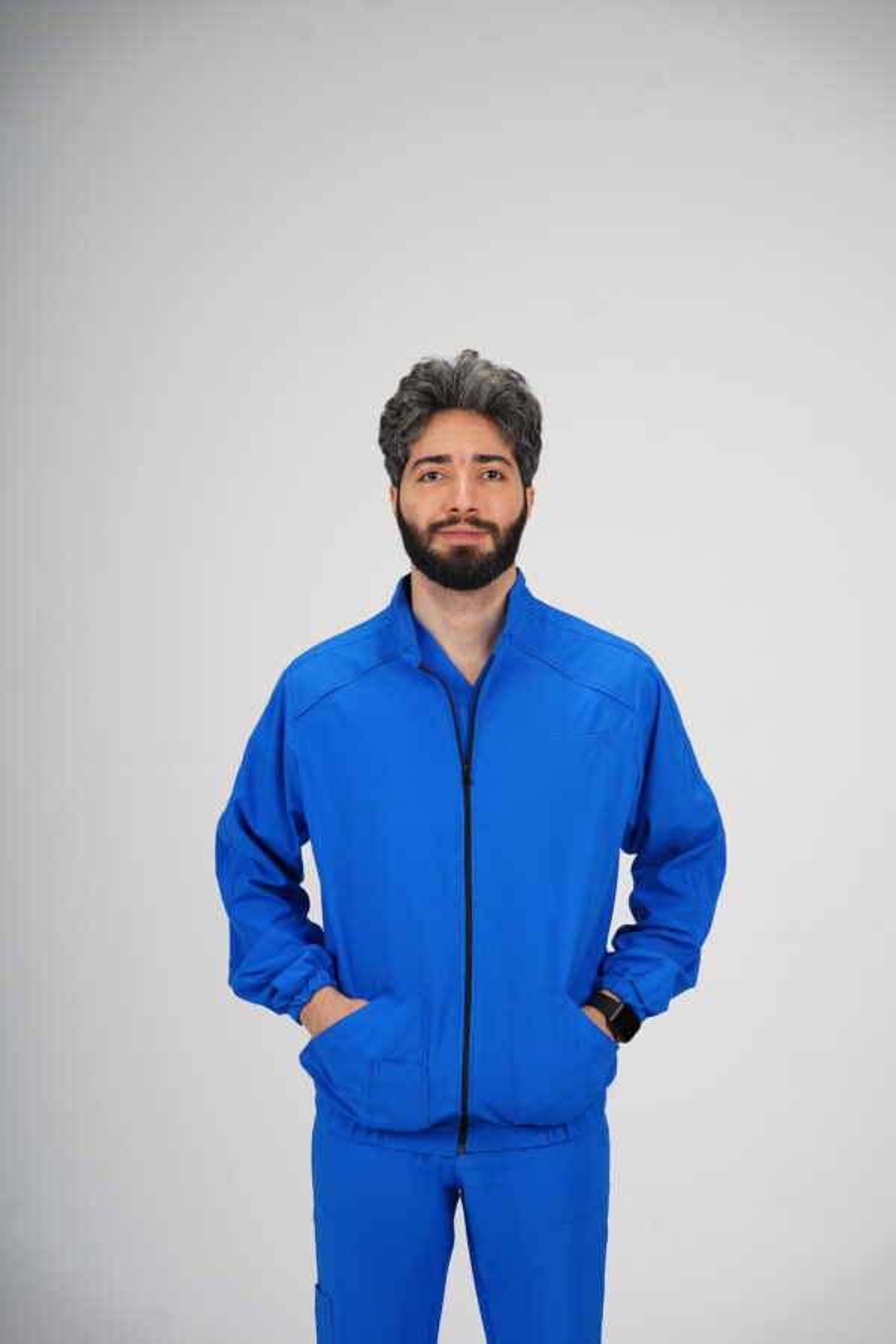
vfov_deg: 23.9
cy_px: 672
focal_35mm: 85
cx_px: 448
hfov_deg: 16.1
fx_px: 3173
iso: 125
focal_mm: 85
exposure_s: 1/160
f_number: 5
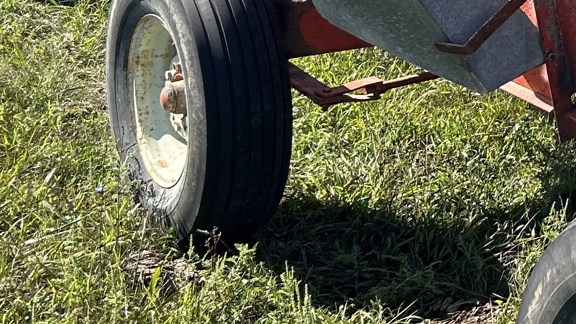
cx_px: 937
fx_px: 1589
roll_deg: -4.3
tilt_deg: -9.9
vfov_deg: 11.2
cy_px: -148
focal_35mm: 104
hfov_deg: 17.7
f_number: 1.5
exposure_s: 1/1808
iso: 50
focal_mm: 5.7
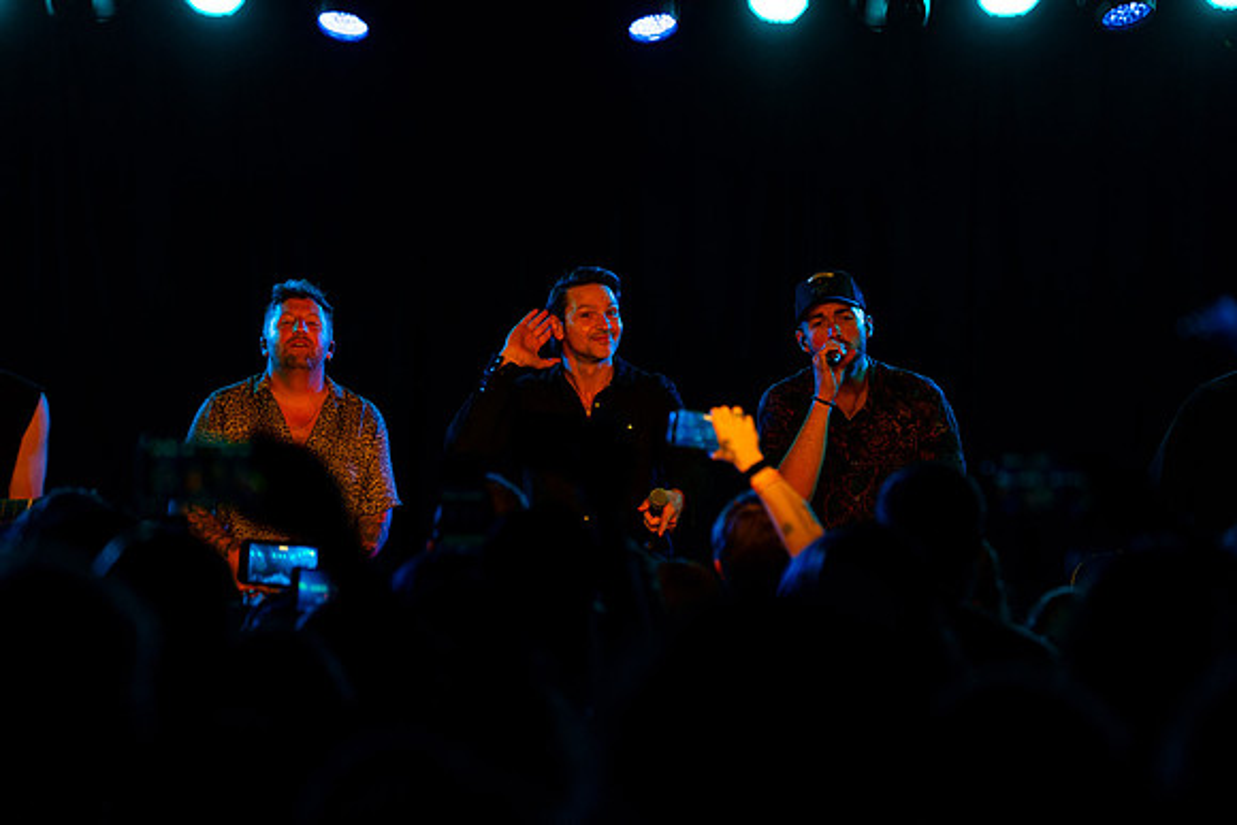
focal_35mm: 180
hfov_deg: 11.4
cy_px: 412
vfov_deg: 7.6
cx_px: 618
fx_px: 6186
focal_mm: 180
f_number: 3.5
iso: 1000
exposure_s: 1/500
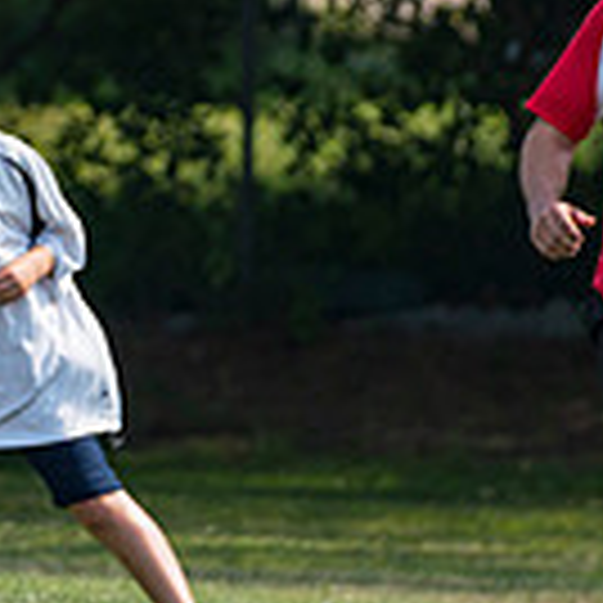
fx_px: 21758
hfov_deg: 1.6
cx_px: -684
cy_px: 218
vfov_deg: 1.6
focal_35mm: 1104
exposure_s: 1/3200
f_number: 3.2
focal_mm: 200
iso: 400
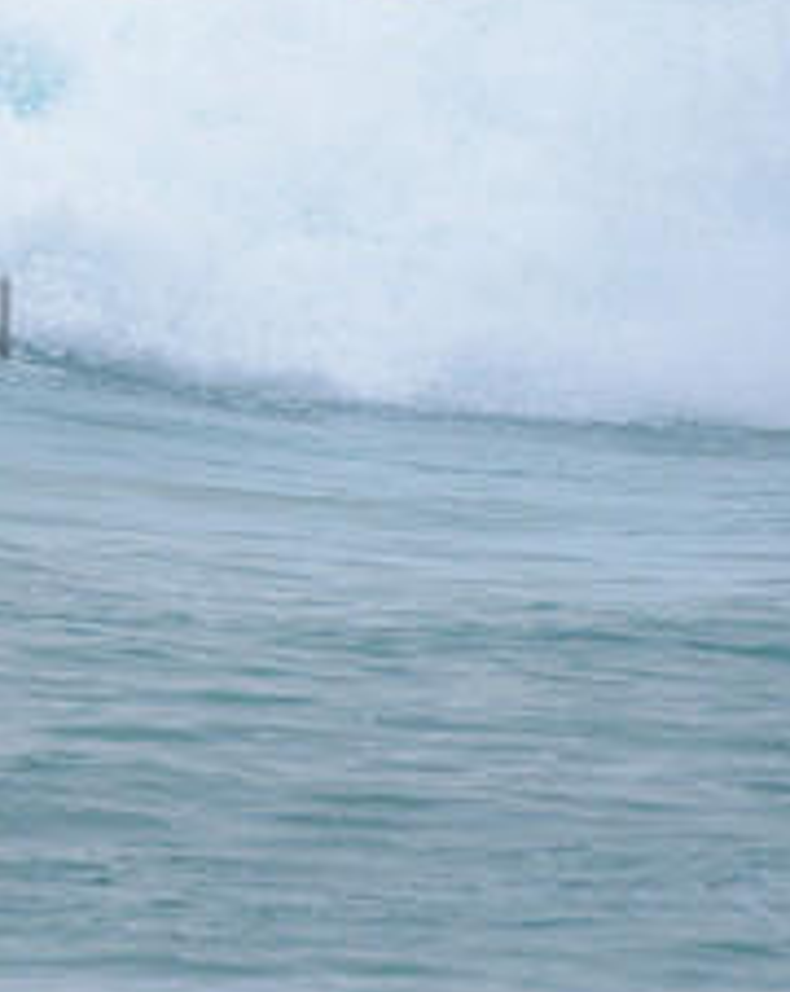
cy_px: 67
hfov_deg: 1.0
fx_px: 43284
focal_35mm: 1477
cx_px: -737
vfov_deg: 1.3
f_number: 5.6
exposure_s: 1/2000
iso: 1250
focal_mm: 500
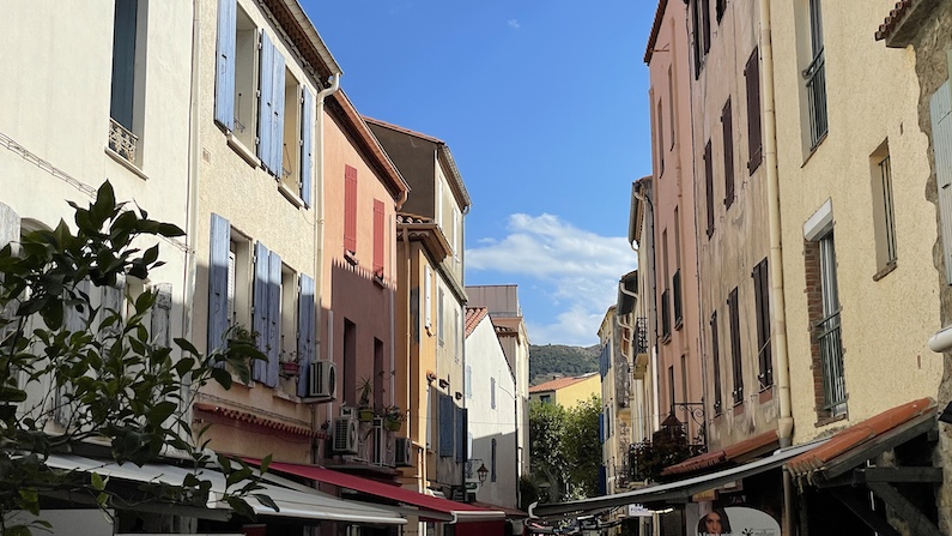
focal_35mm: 57
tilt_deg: +13.7
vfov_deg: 21.0
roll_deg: +1.0
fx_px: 1439
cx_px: 477
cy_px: 201
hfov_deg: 36.6
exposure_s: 1/2994
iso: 25
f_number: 2
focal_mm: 6
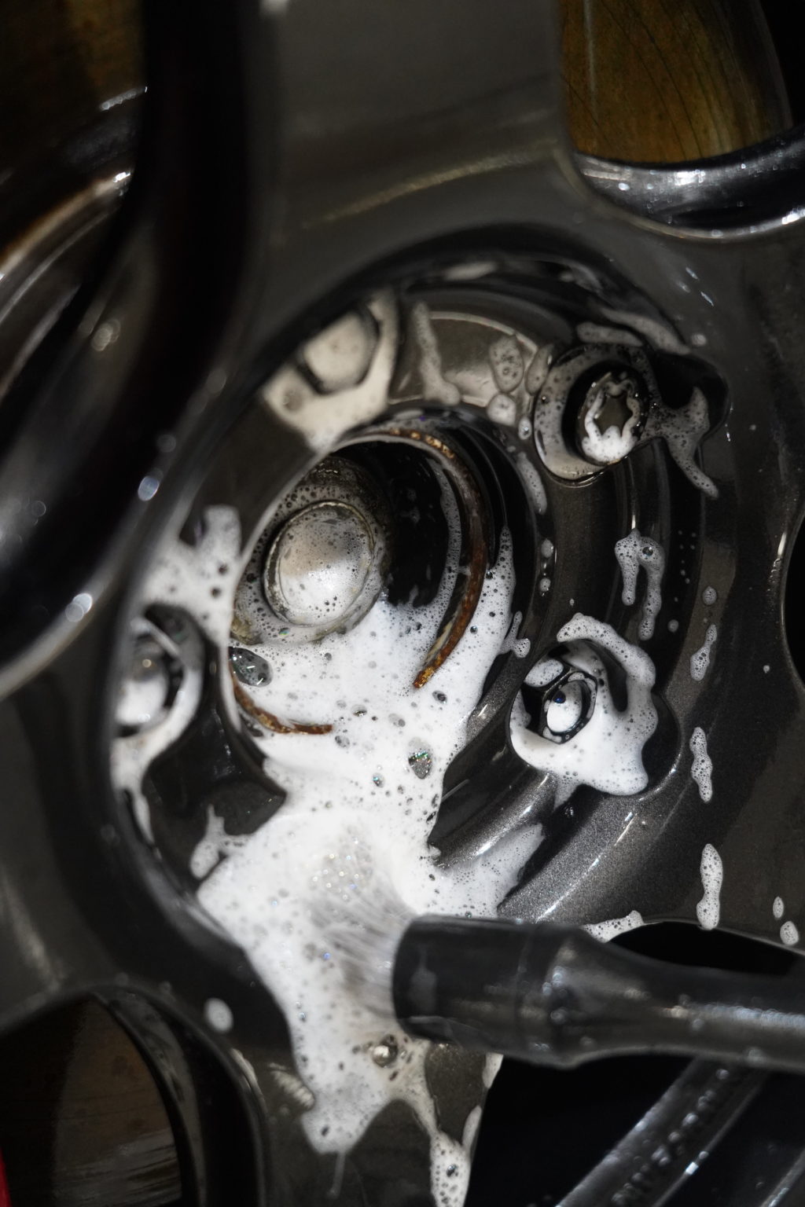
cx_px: 402
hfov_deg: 33.4
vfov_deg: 48.5
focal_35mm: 40
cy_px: 604
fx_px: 1342
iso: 5000
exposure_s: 1/160
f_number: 5
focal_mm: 40
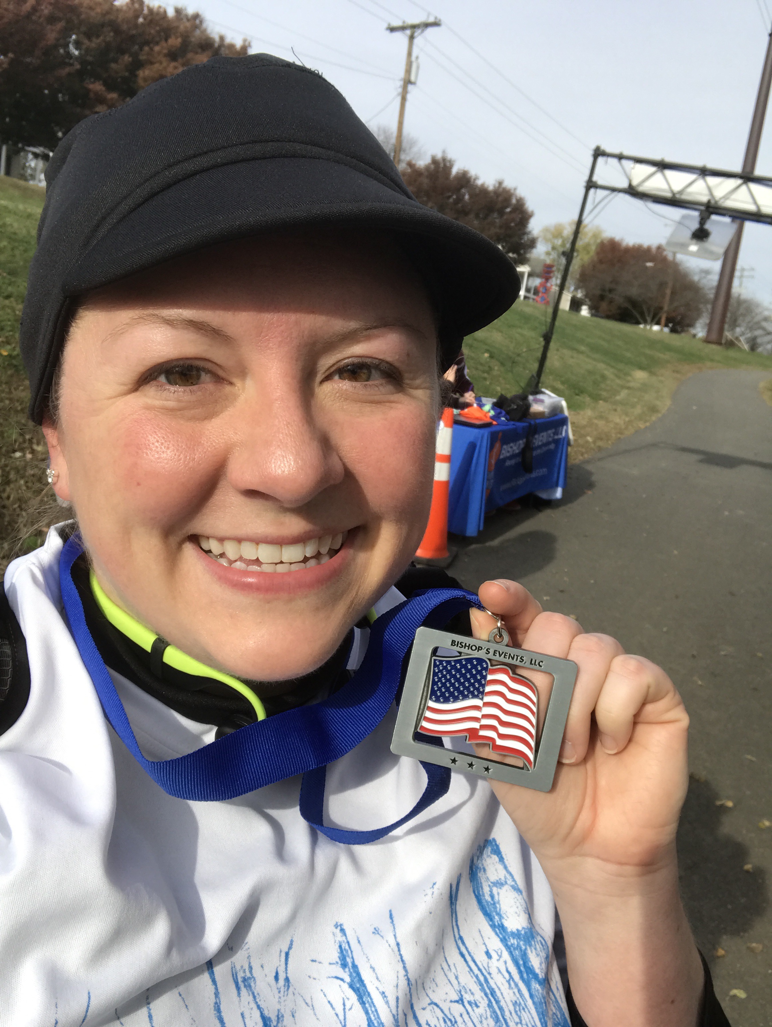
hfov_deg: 44.2
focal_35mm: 32
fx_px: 950
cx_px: 386
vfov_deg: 56.8
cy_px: 514
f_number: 2.2
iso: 25
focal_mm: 2.87
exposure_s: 1/781
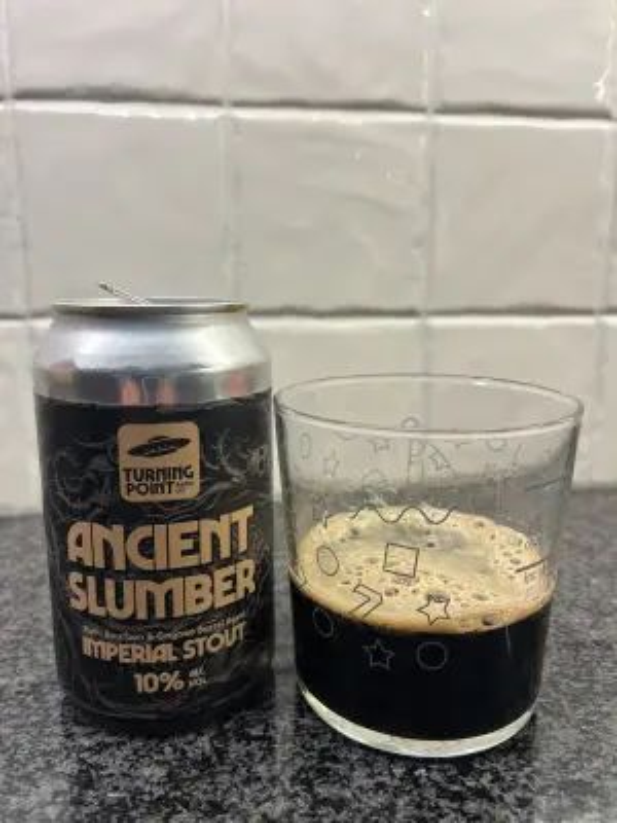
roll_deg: +0.1
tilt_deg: -12.7
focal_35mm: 26
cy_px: 412
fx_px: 618
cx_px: 308
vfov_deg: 67.3
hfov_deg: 53.1
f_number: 1.6
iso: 80
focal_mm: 5.1
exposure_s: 1/100
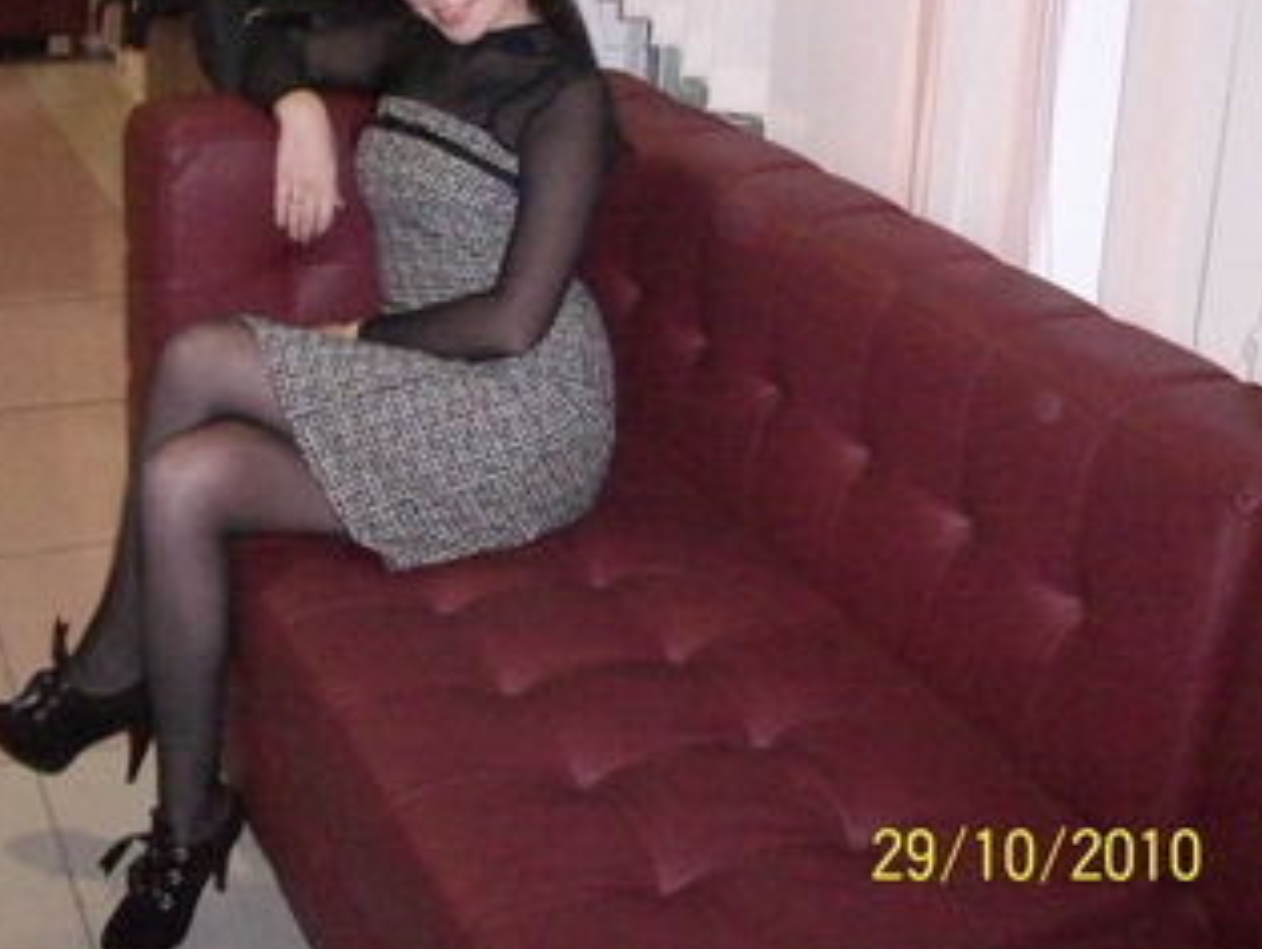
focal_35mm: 53
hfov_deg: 35.8
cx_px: 426
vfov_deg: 27.4
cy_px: 306
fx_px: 1934
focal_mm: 6.2
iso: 800
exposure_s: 1/128
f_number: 2.8
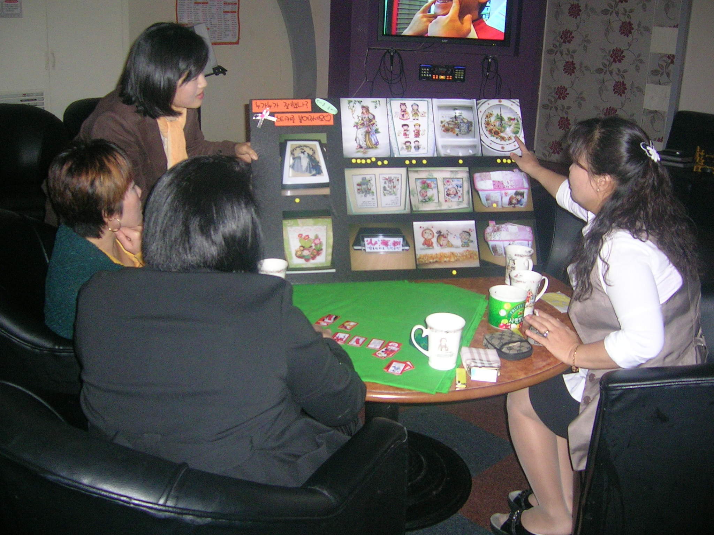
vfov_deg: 40.7
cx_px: 357
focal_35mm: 35
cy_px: 268
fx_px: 722
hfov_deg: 52.6
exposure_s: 1/60.1
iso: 187
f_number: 2.8
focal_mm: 5.4
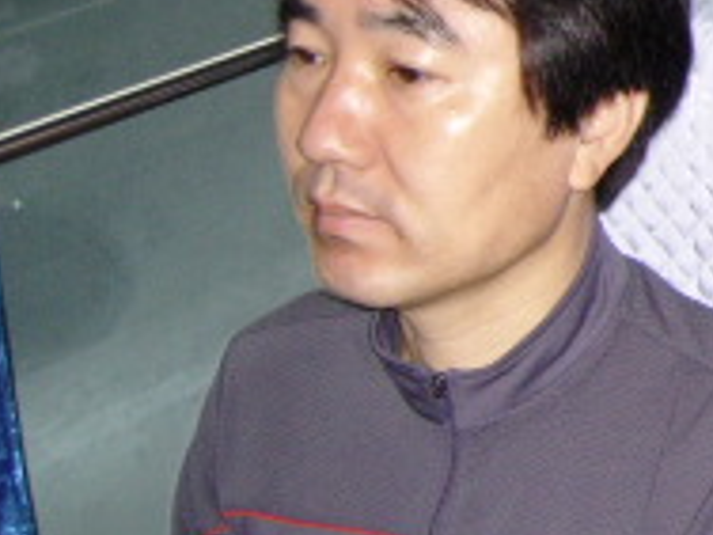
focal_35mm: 119
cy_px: -8
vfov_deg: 12.3
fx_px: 2451
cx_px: 1153
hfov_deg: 15.0
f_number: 2.8
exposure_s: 1/30
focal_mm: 5.95
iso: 218
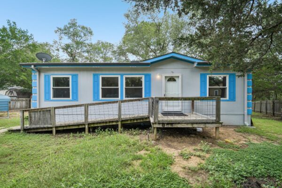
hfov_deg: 100.4
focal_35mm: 15
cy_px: 94
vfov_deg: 77.3
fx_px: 117
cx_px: 141
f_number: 8
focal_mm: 10
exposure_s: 1/200
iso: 400
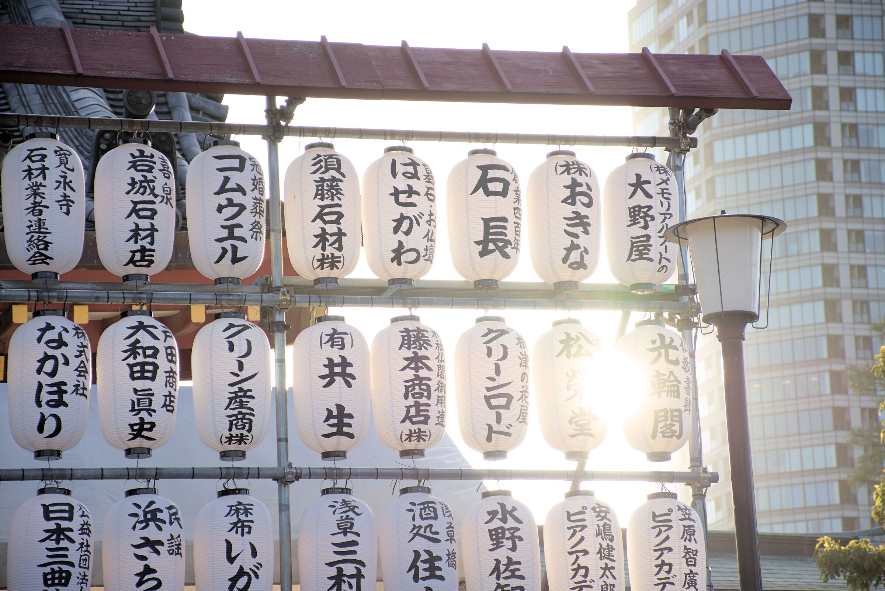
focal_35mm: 135
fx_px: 3320
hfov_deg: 15.2
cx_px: 442
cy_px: 296
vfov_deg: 10.2
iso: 320
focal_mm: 90
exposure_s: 1/250
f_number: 5.3
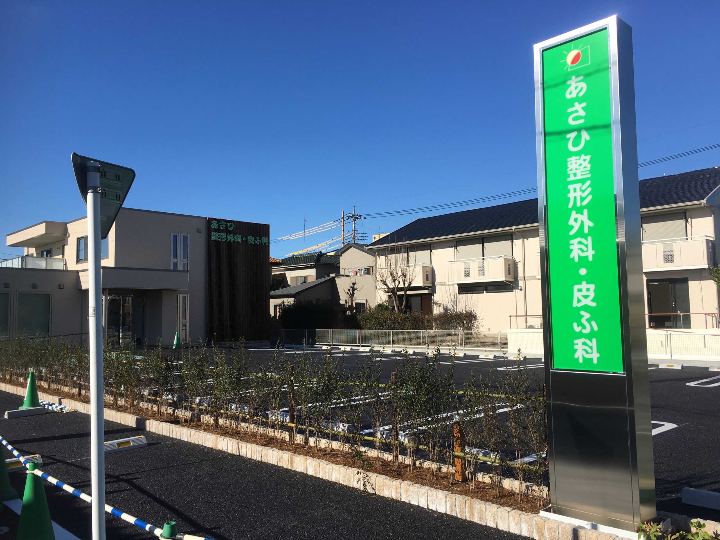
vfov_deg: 48.2
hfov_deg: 61.7
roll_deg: +0.6
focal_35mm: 29
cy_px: 270
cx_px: 360
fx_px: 603
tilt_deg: +4.8
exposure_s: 1/1789
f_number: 2.2
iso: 25
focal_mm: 4.15
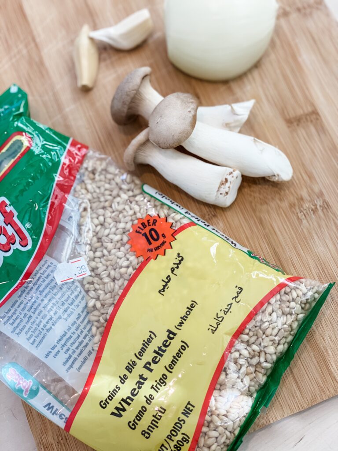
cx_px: 169
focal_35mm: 52
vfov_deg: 36.8
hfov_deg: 28.0
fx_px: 677
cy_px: 226
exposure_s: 1/120
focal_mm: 6
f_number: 2
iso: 80
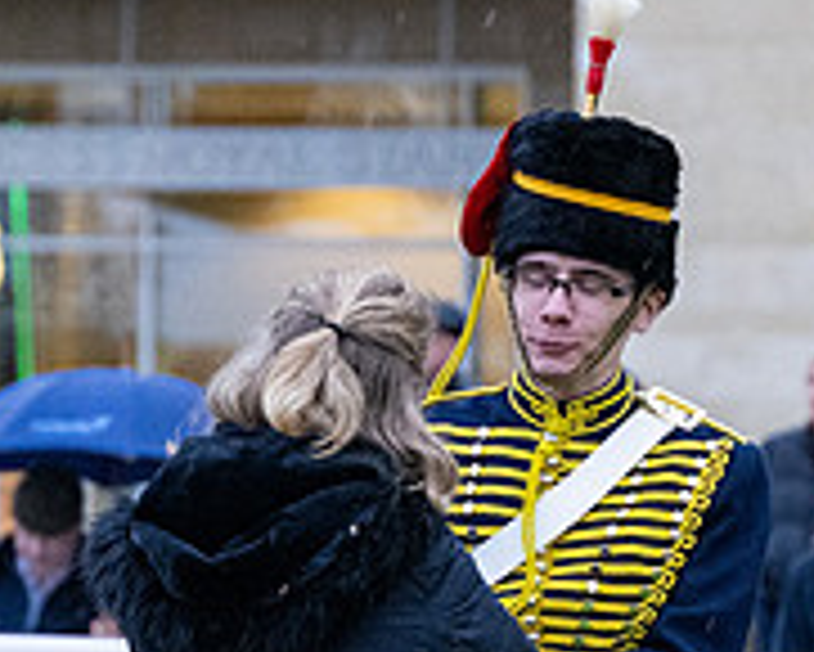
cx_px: 453
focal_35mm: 476
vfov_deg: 3.2
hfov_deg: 4.1
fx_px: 11474
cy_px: 963
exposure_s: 1/500
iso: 3200
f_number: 4
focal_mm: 115
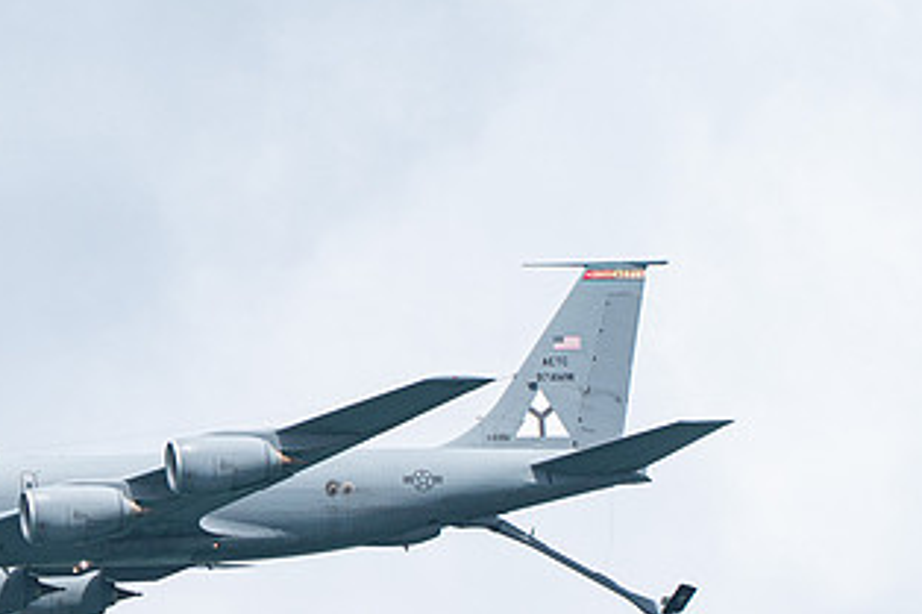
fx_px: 24880
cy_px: 434
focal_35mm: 972
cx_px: 18
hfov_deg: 2.1
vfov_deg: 1.4
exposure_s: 1/1250
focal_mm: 342
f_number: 10
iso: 640
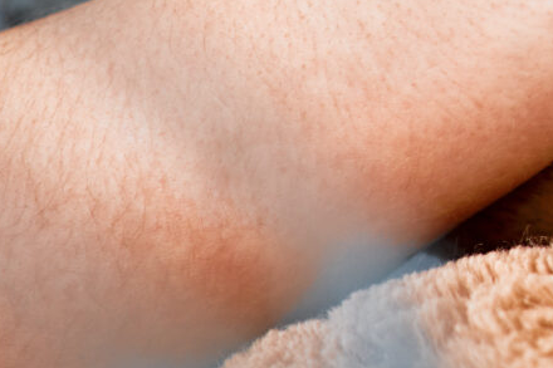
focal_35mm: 320
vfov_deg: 4.2
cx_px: 1403
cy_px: -528
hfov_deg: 6.1
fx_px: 4913
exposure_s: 1/200
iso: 125
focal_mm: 55
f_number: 1.8
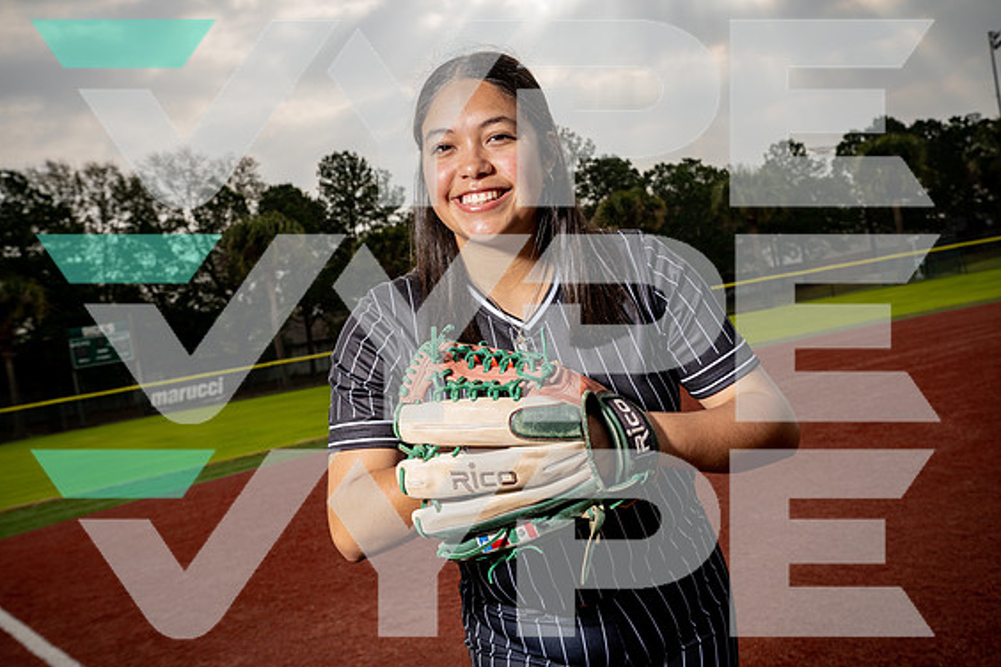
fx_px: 1001
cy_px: 329
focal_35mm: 36
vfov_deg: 36.9
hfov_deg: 53.1
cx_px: 488
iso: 100
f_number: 8
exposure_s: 1/250
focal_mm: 35
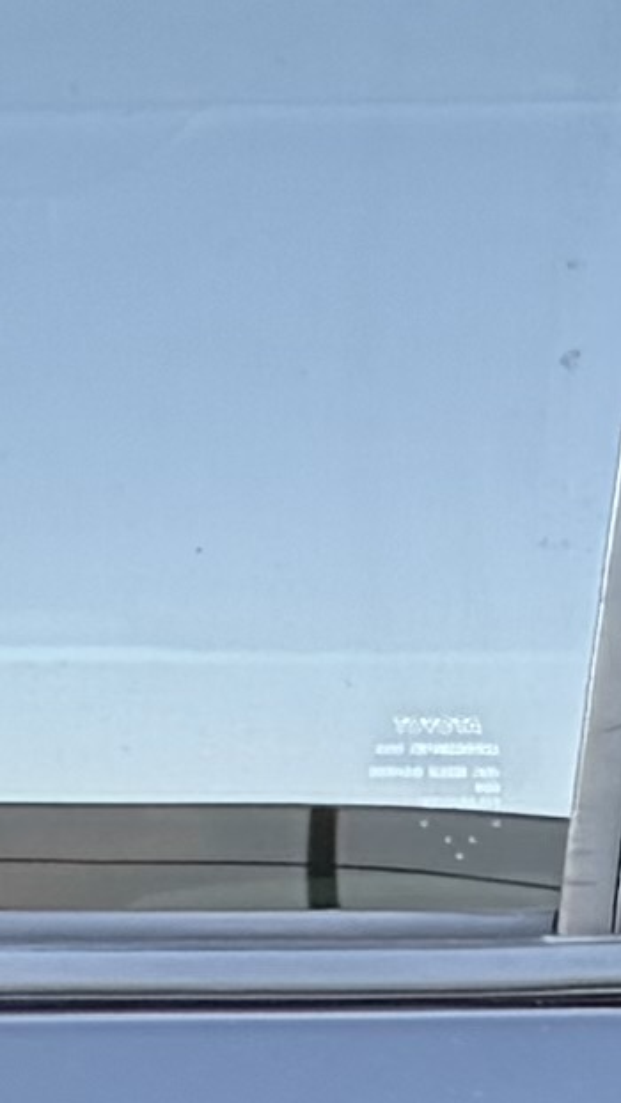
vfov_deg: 8.2
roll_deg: +1.1
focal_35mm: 260
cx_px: 1178
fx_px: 7609
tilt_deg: -16.1
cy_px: 1383
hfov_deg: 4.6
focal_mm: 5.96
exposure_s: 1/121
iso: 100
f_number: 1.6
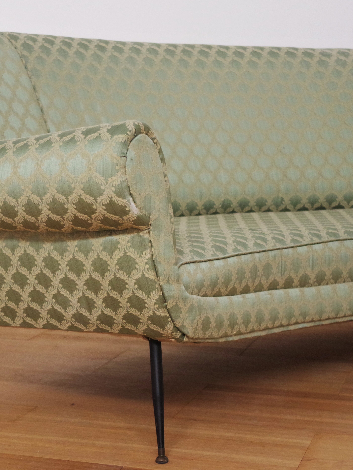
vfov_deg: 25.7
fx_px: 1033
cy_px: 233
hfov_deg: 19.3
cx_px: 129
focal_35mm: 76
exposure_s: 1/80
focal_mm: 35
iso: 1600
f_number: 4.5
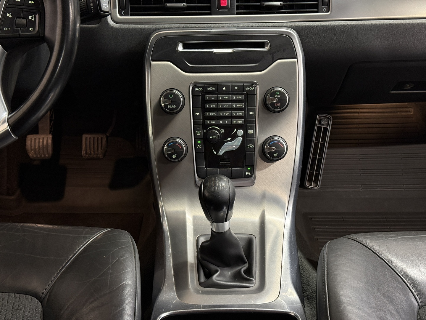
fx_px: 591
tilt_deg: -31.9
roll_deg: +1.3
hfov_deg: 39.7
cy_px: 160
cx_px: 213
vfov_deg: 30.3
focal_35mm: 48
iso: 200
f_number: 1.78
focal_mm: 6.76
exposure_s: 1/33
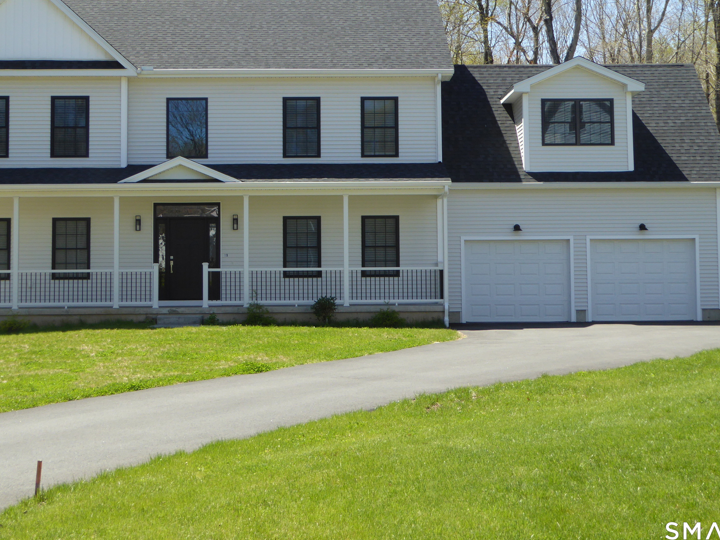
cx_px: 332
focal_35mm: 62
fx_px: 1290
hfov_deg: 31.2
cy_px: 191
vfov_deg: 23.6
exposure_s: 1/320
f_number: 4
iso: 100
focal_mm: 8.4
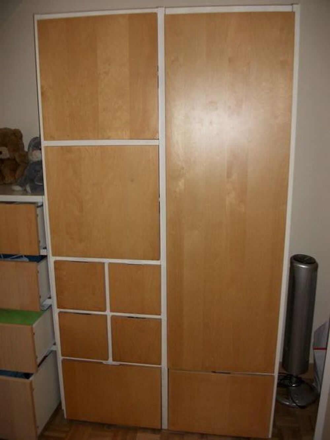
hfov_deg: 45.4
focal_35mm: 31
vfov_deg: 58.3
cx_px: 165
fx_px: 394
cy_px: 220
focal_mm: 5.7
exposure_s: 1/40
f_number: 2.9
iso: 150
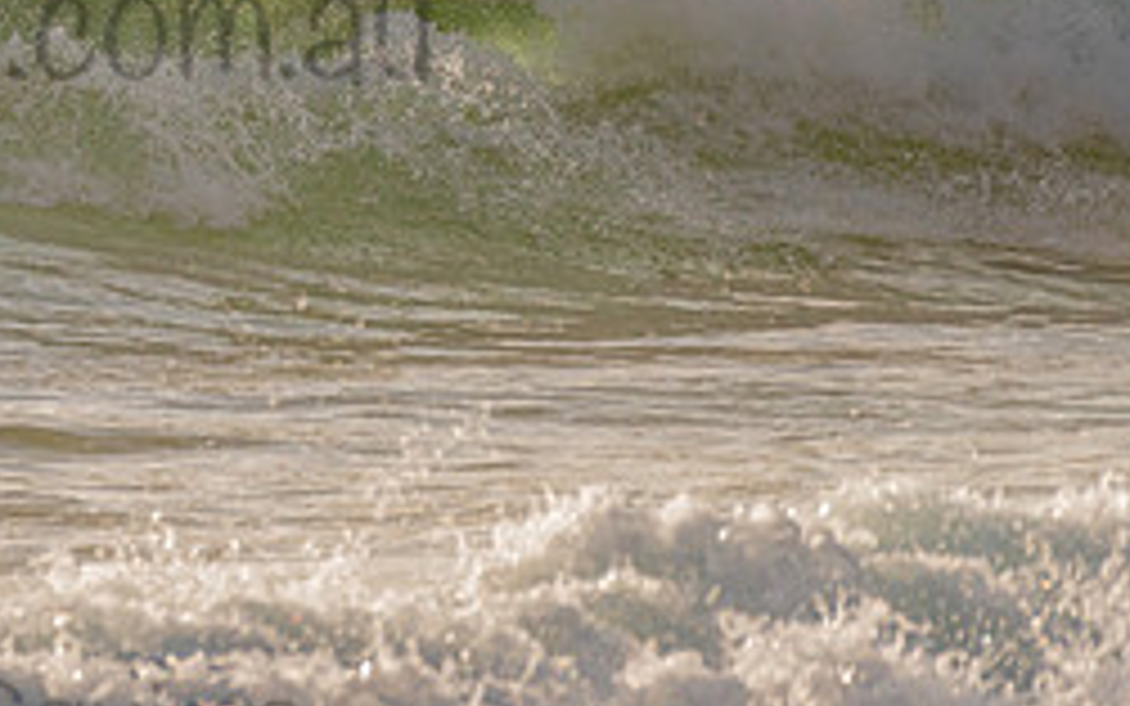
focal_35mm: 1441
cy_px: -51
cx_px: -77
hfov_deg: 1.5
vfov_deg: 0.9
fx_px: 44387
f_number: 5.6
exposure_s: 1/2000
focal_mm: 500
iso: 200
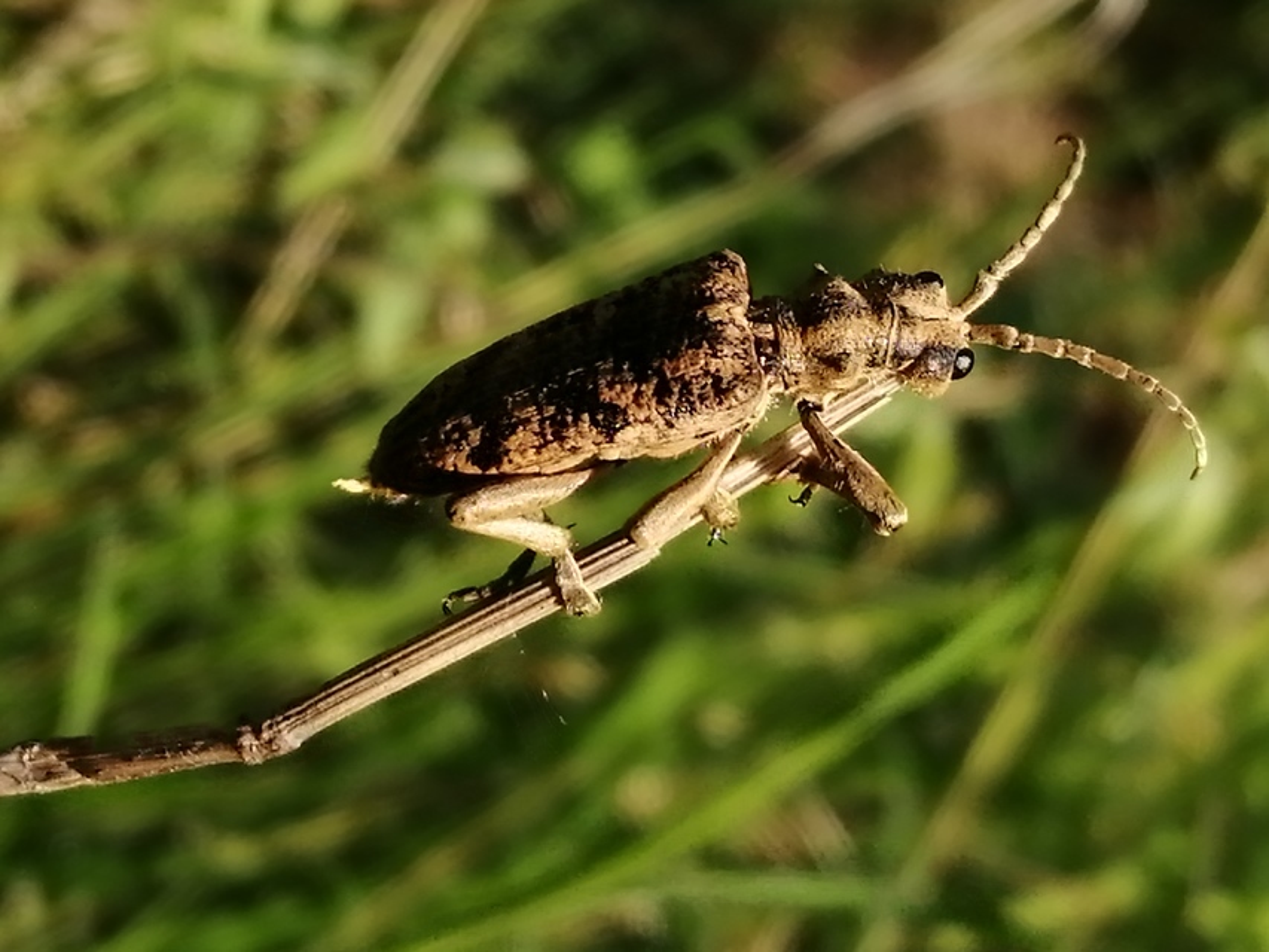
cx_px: 634
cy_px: 476
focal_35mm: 103
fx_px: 3776
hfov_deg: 19.1
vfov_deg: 14.4
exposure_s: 1/988
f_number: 1.8
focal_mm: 3.46
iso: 50
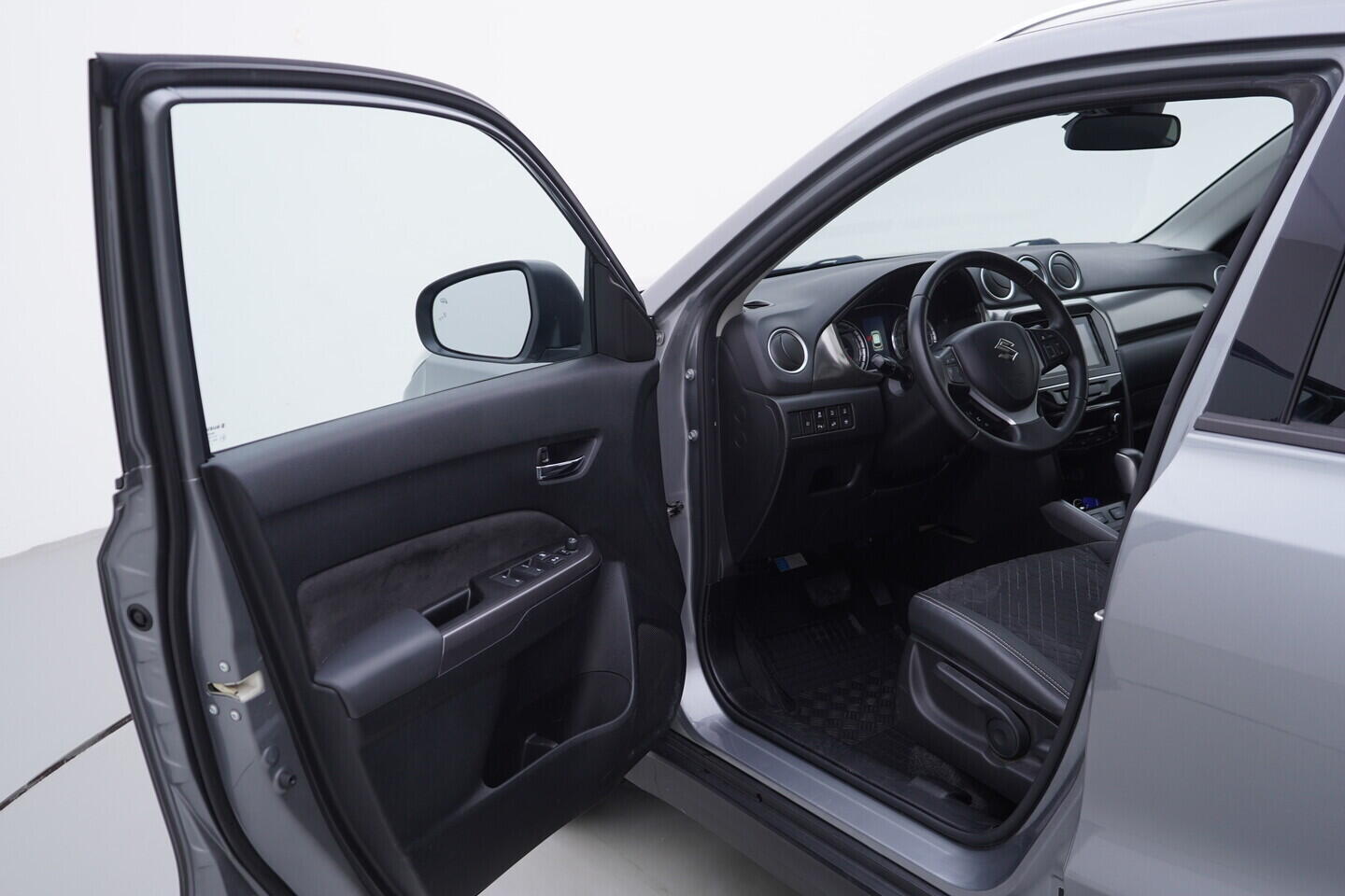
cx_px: 672
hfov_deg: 53.1
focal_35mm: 36
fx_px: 1345
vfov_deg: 36.9
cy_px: 448
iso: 125
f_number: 3.5
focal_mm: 24
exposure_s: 1/60
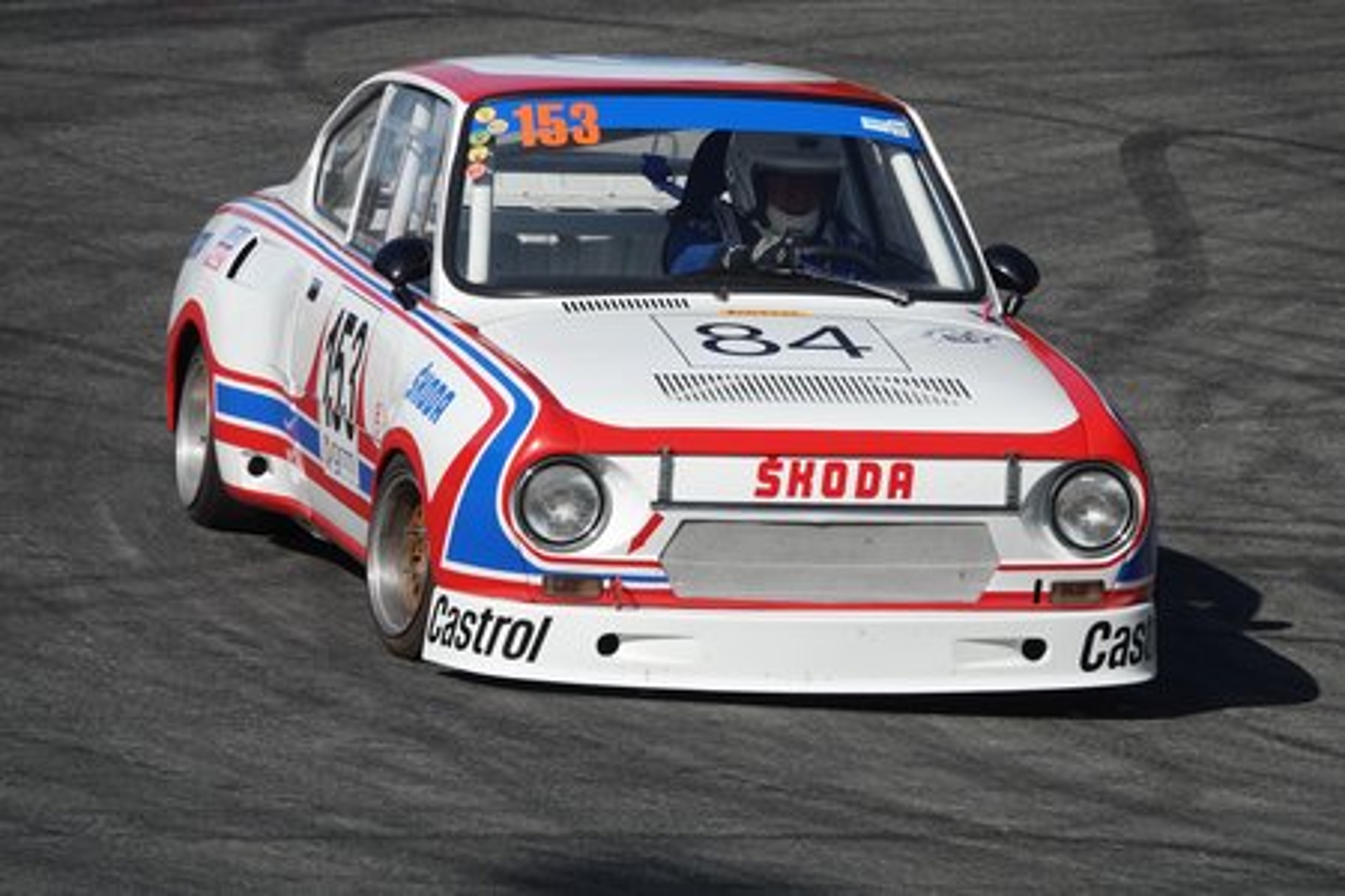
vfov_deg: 4.4
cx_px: 672
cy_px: 448
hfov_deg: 6.6
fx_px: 11581
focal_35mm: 310
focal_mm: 113.69
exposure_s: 1/800
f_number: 5.6
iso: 100
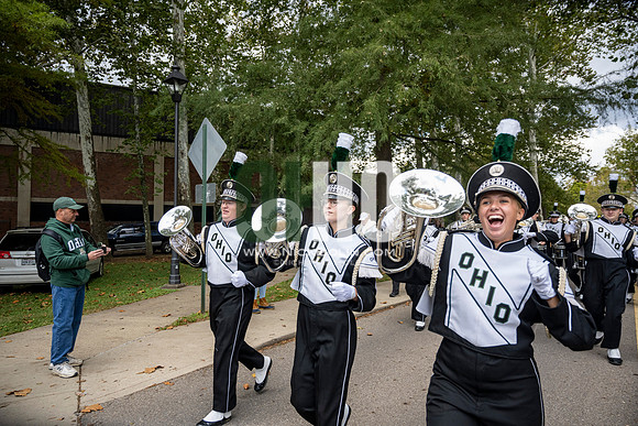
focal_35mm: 24
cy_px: 213
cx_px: 319
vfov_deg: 53.2
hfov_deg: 73.7
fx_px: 425
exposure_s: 1/1000
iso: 500
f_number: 4
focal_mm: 24
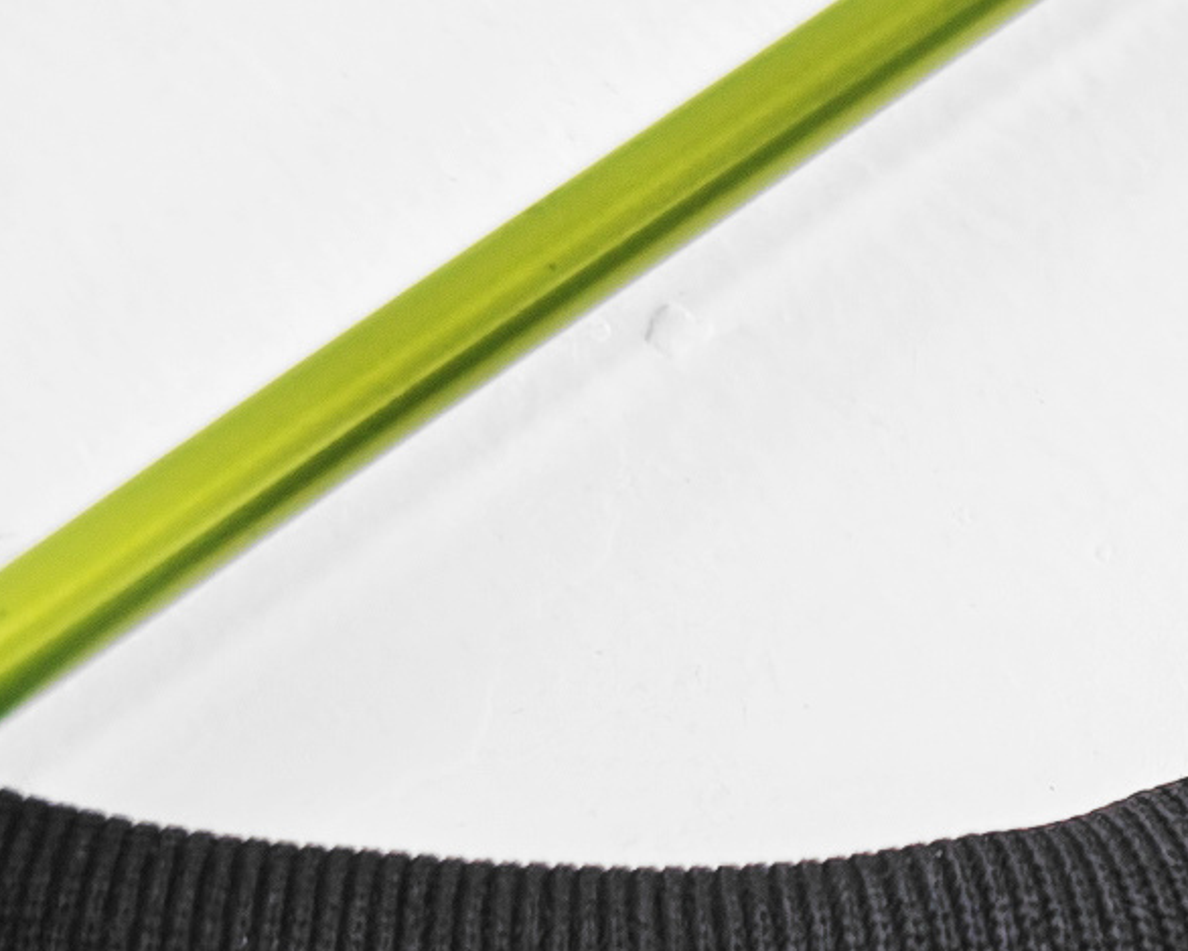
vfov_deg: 9.8
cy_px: 1006
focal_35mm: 157
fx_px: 5521
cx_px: 1612
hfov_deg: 11.9
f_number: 1.75
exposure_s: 1/100
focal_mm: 8.67
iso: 81
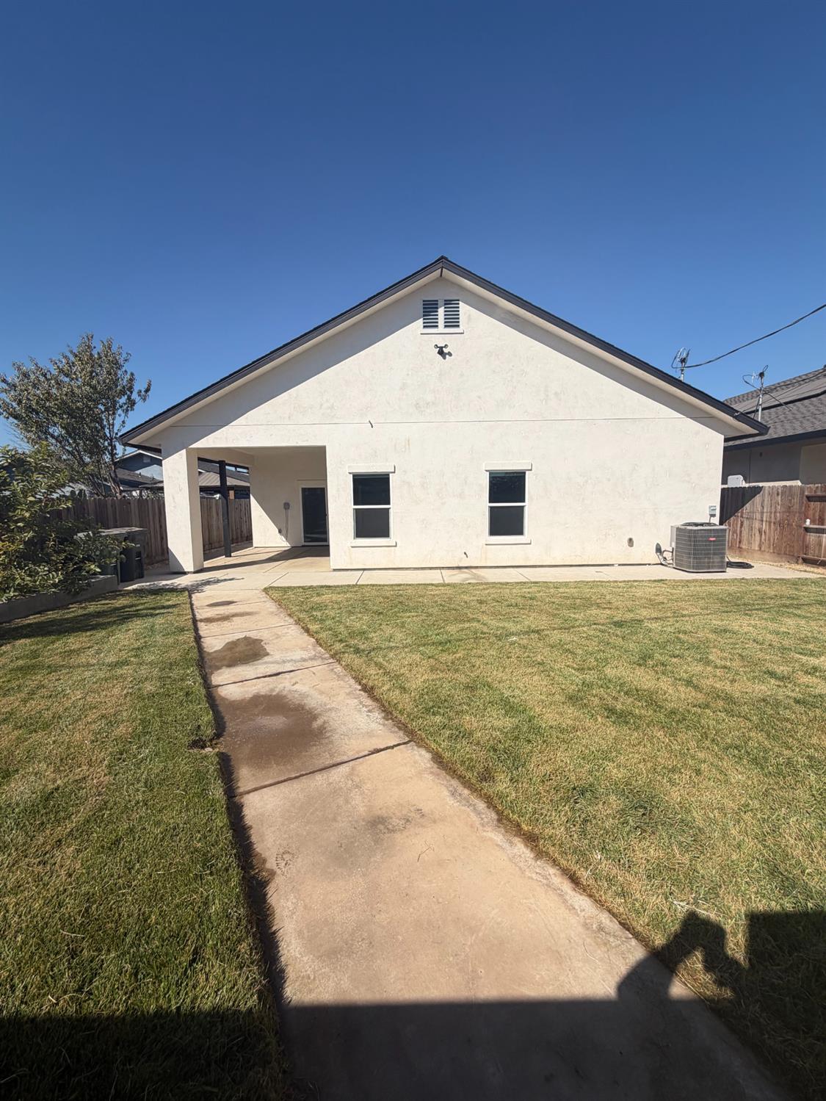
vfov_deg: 102.0
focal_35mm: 14
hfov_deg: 85.7
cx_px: 413
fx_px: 445
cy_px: 550
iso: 20
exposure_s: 1/1497
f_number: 2.2
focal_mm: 2.22
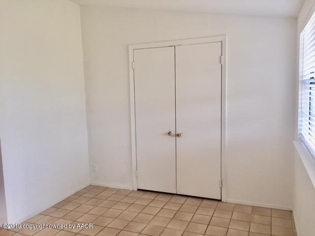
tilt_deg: -7.1
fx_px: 264
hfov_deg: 61.7
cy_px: 118
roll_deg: +0.6
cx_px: 158
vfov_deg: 48.2
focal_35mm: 29
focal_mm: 4.15
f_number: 2.2
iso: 40
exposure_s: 1/30
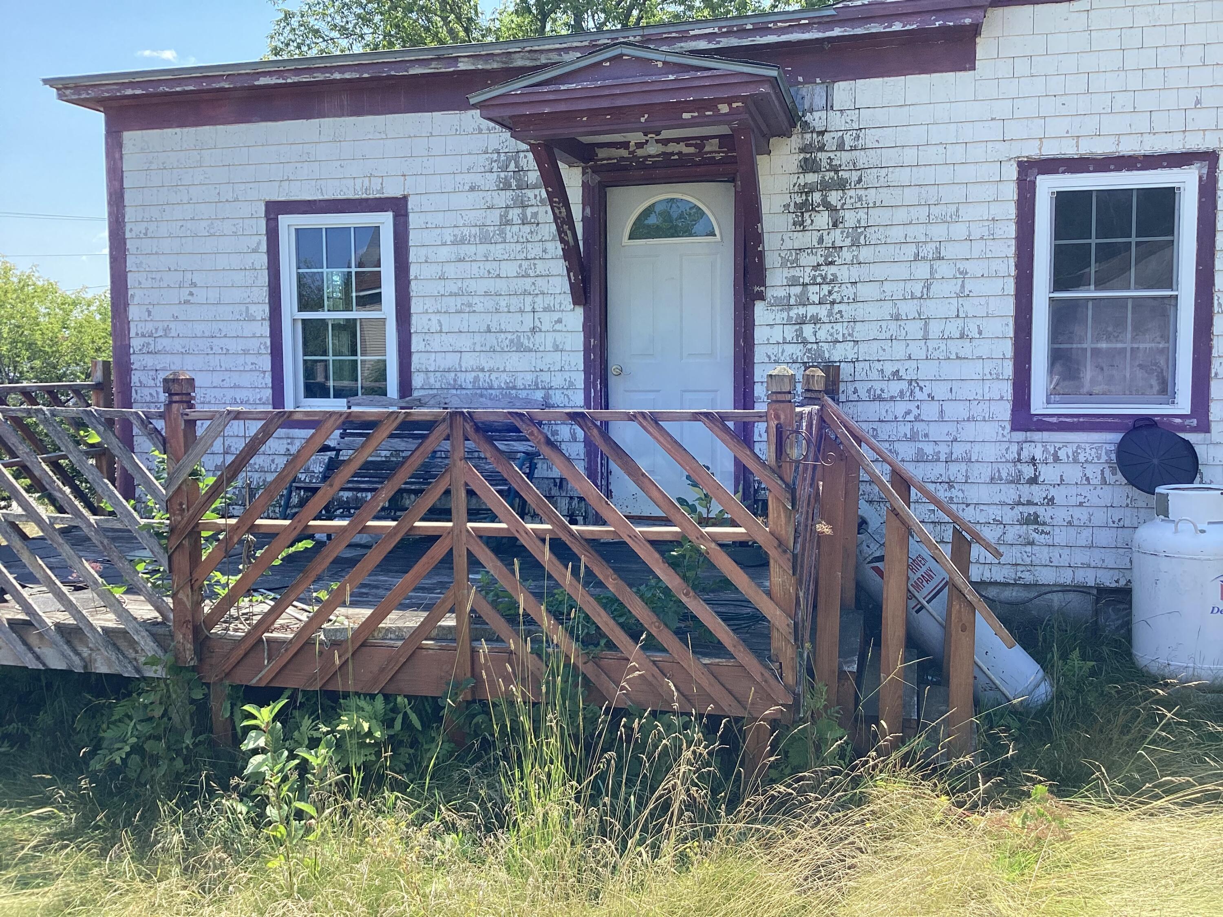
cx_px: 612
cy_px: 458
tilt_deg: -6.6
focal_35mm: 31
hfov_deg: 58.4
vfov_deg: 45.4
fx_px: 1095
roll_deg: +0.3
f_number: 2.4
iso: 25
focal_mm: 3.3
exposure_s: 1/413
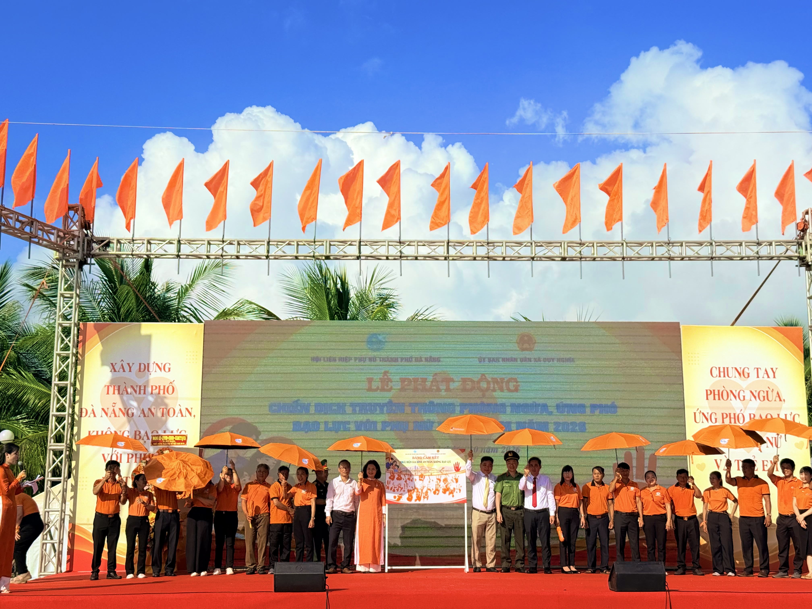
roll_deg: -0.2
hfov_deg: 39.7
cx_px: 406
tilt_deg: +10.5
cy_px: 304
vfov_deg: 30.3
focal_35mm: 48
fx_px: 1126
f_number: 1.78
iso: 64
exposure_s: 1/7874
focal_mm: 6.76
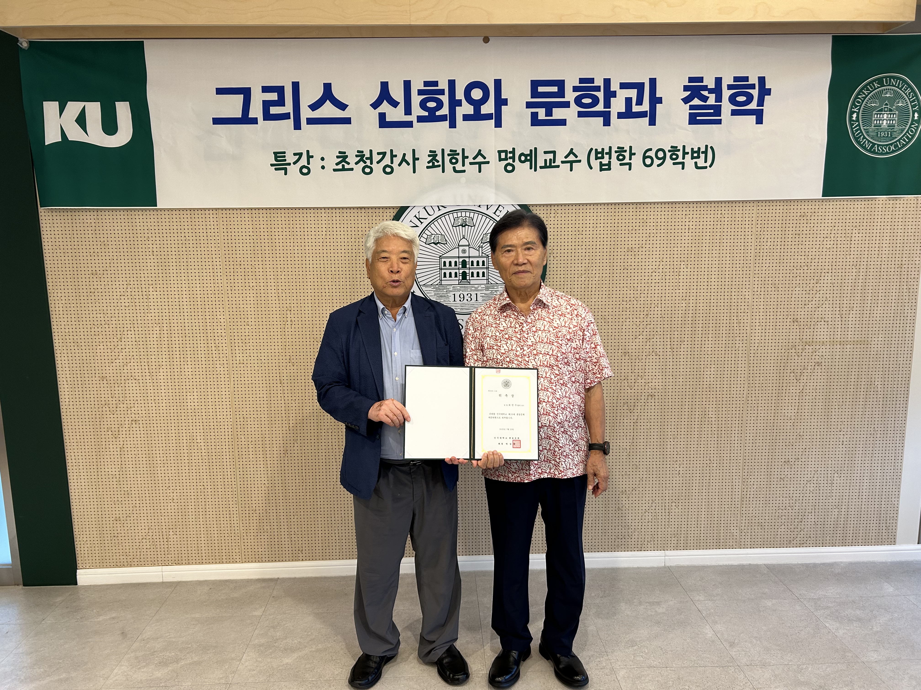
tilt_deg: -9.7
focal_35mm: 26
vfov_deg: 53.1
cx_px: 460
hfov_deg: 67.3
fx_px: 692
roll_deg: +1.0
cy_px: 345
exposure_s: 1/60
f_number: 1.5
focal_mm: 5.7
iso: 80
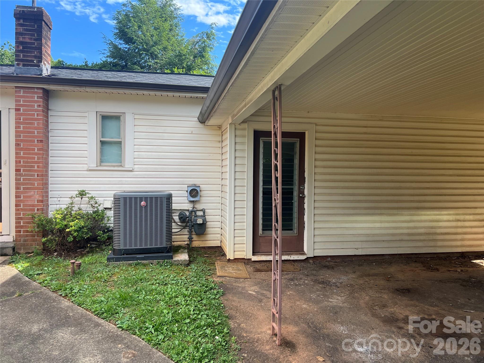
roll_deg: -0.8
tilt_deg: +0.1
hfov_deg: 67.3
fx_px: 364
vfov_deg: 53.1
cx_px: 242
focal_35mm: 26
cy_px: 182
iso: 50
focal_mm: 5.7
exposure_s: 1/797
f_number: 1.5
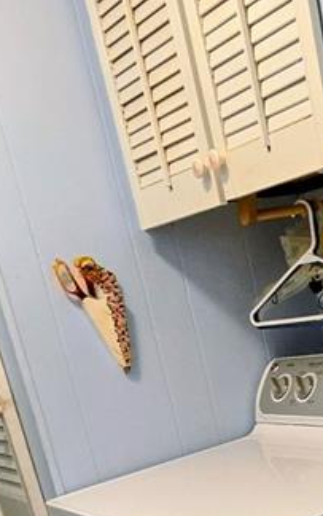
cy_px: 521
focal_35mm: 51
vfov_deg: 35.6
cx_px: 350
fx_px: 717
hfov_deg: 23.9
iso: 640
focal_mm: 2.2
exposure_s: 1/60
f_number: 2.2
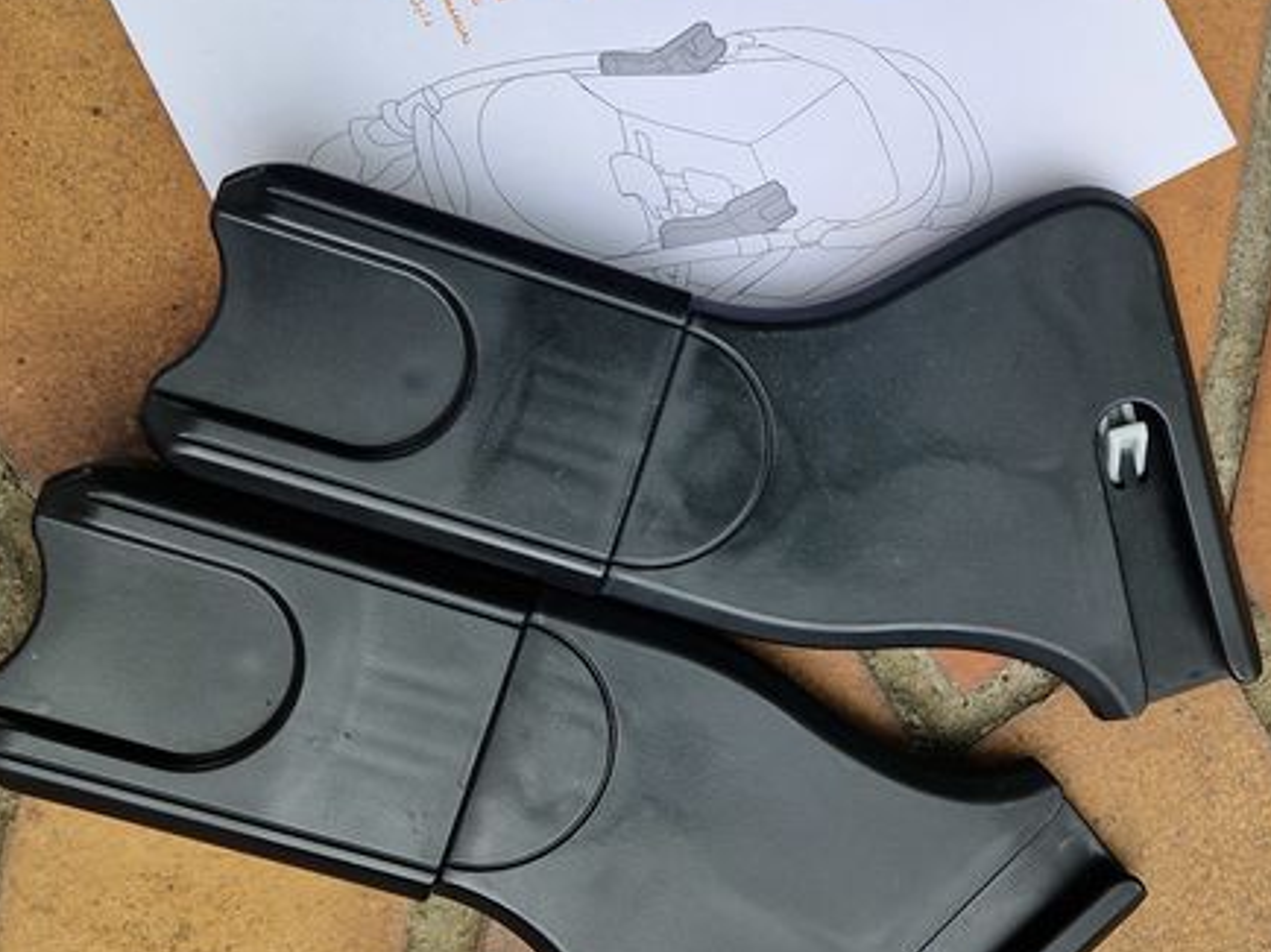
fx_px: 1945
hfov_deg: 35.9
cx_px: 840
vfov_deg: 27.3
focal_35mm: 53
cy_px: 305
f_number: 1.8
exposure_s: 1/180
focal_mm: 5.4
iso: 50
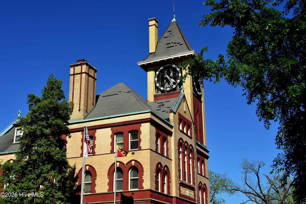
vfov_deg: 26.5
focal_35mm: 51
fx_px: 434
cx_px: 153
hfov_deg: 38.9
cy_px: 102
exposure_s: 1/500
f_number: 11
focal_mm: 34
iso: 200
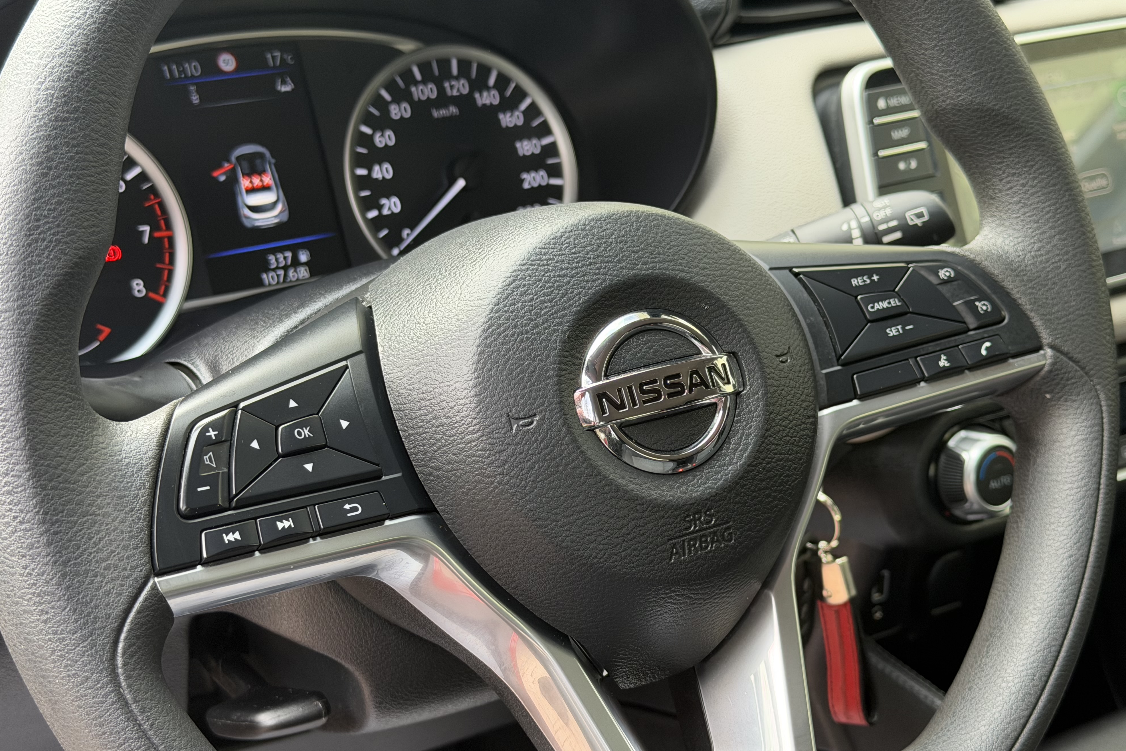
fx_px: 1595
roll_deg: -1.9
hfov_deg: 38.9
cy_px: 428
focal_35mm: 51
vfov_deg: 26.5
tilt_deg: -24.0
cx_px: 573
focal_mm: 6.76
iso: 80
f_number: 1.78
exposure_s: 1/121
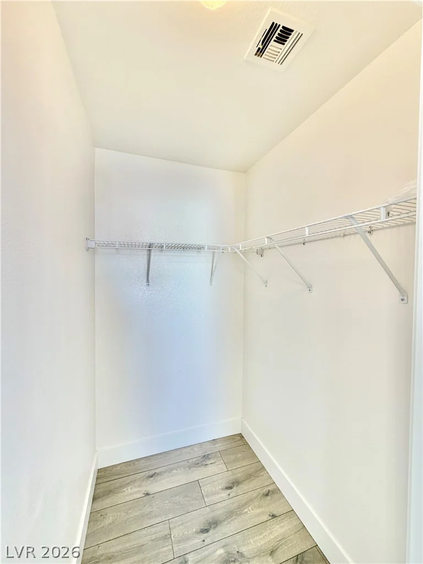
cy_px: 282
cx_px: 212
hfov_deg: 85.7
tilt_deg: -0.7
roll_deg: -0.6
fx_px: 228
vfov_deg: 102.1
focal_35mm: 14
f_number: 2.2
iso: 160
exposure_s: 1/120
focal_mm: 2.22
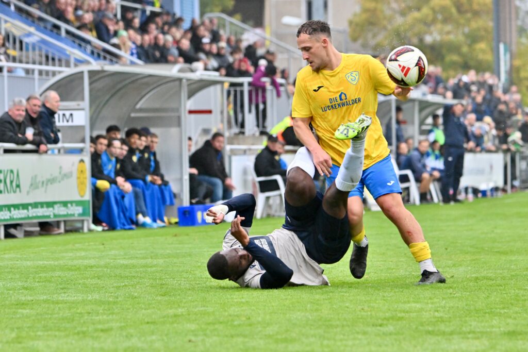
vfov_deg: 7.6
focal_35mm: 180
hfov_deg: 11.4
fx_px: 2640
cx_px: 264
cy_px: 176
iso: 3200
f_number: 5.3
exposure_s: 1/1600
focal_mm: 180
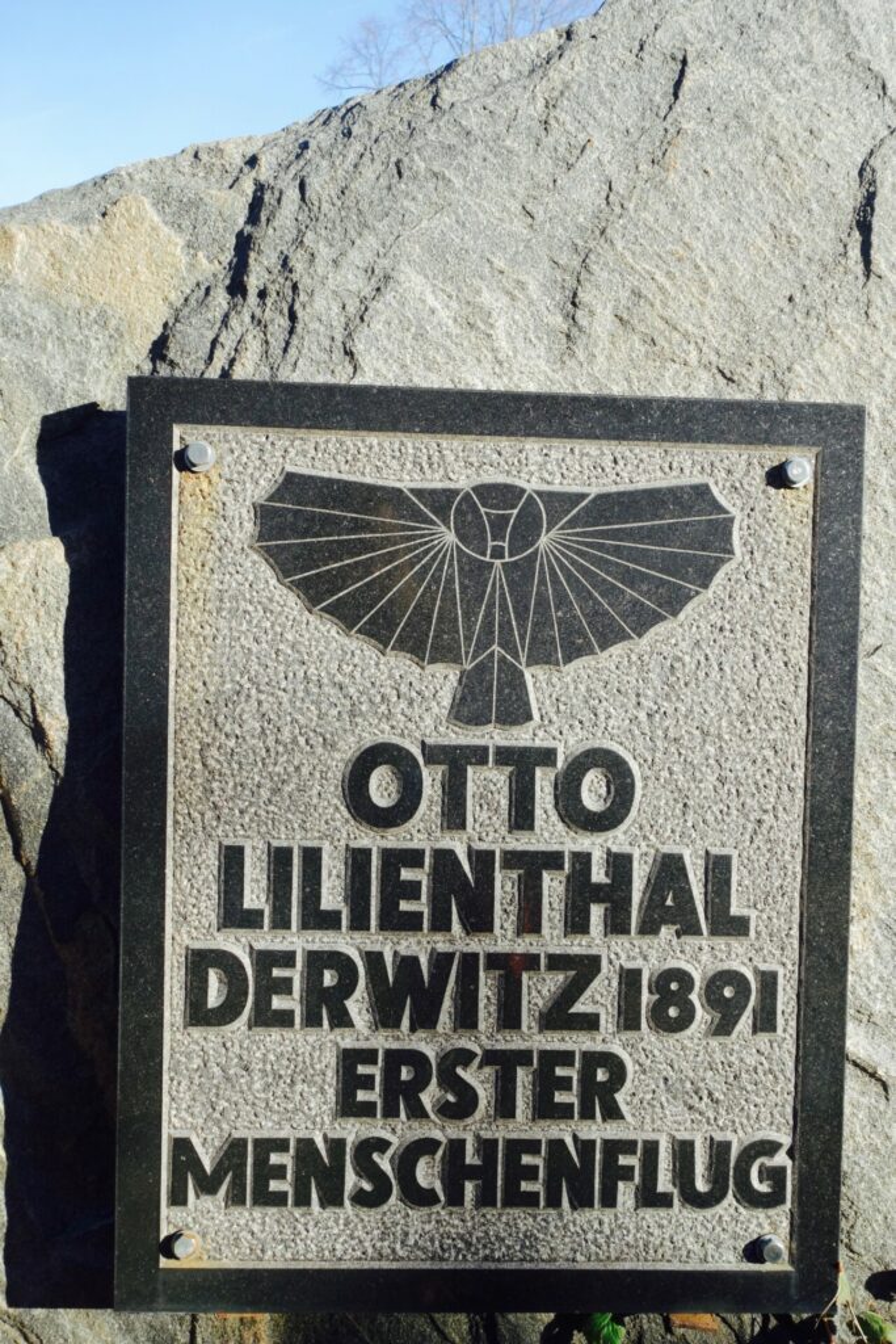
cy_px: 672
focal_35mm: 35
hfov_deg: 37.9
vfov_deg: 54.4
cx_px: 448
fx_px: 1306
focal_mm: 13.09
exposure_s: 1/250
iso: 200
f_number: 5.6
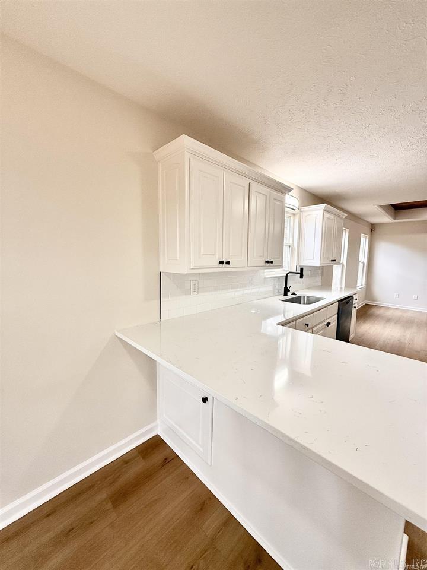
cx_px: 214
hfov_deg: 85.7
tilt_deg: -6.3
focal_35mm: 14
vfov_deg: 102.1
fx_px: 230
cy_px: 285
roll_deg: -0.7
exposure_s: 1/99
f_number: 2.2
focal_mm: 2.22
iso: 125
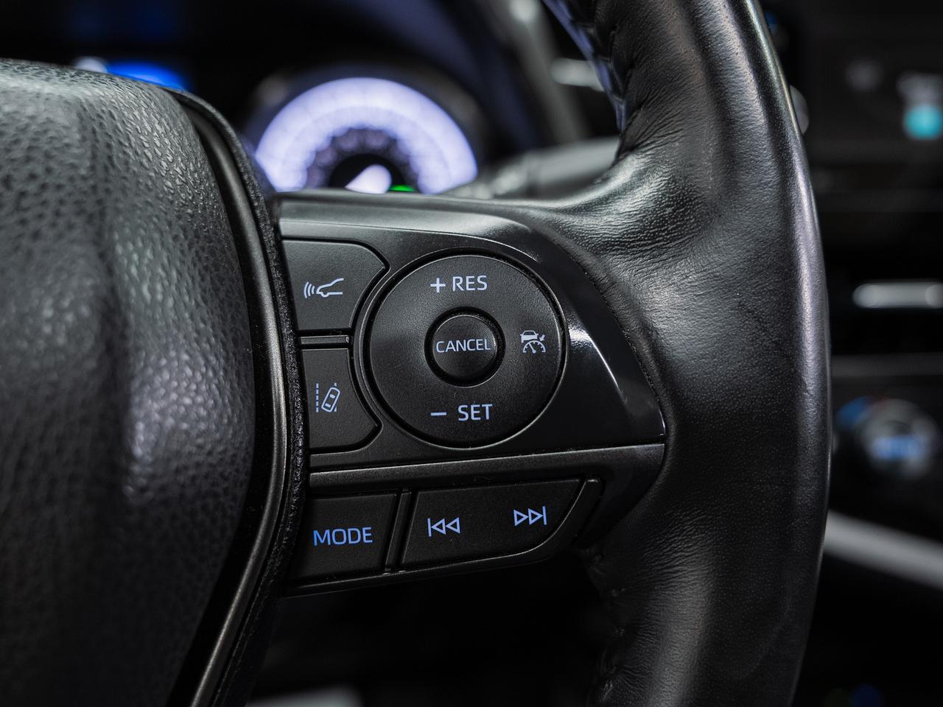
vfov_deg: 48.6
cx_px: 472
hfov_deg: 62.1
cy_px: 354
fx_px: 784
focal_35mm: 29
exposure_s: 1/30
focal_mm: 26.6
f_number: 4
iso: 800
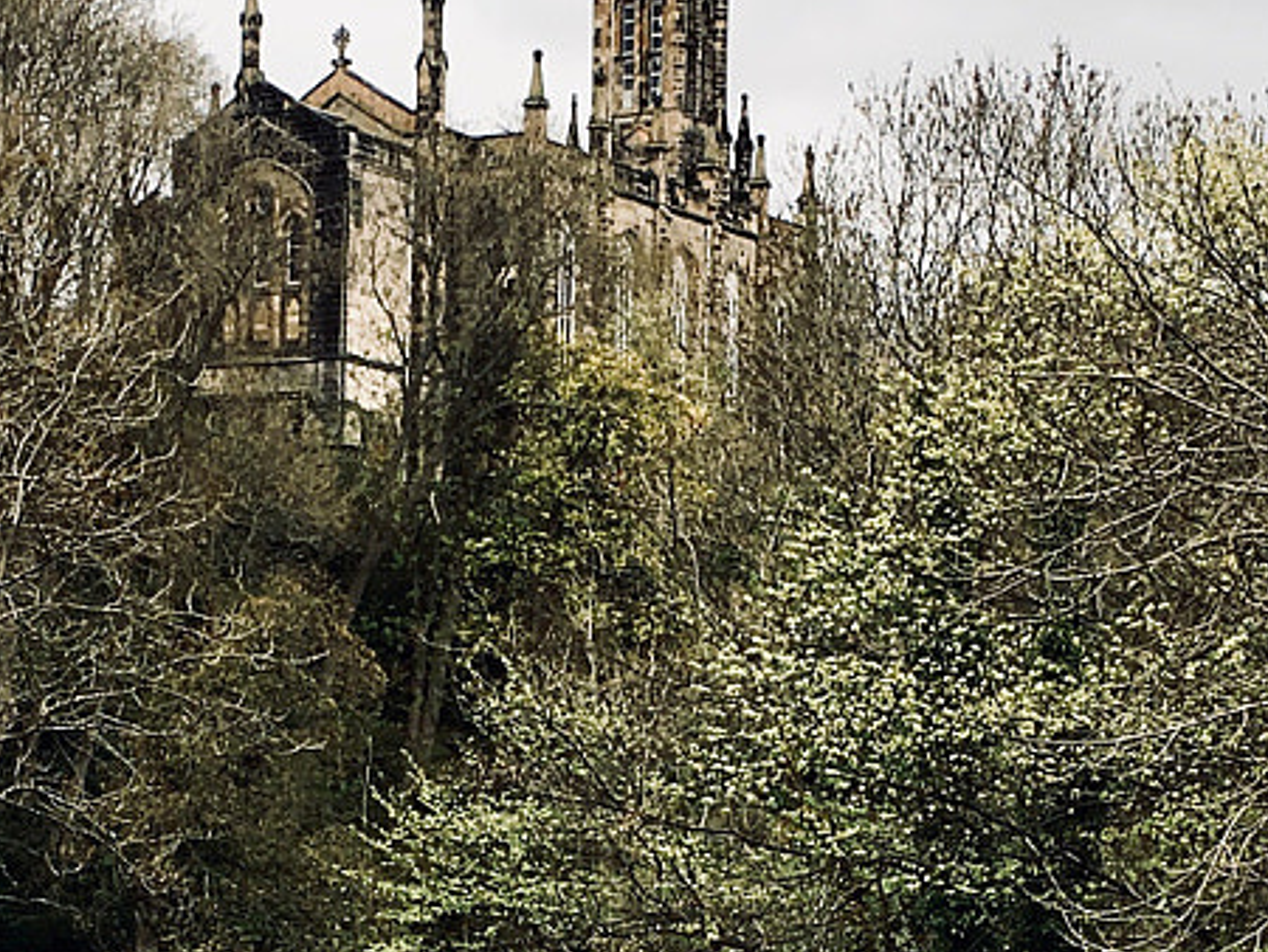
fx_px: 3775
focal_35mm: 103
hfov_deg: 19.1
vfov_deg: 14.3
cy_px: 828
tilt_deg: +1.1
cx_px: 518
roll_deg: -1.7
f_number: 2.2
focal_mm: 4.15
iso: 25
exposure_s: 1/455
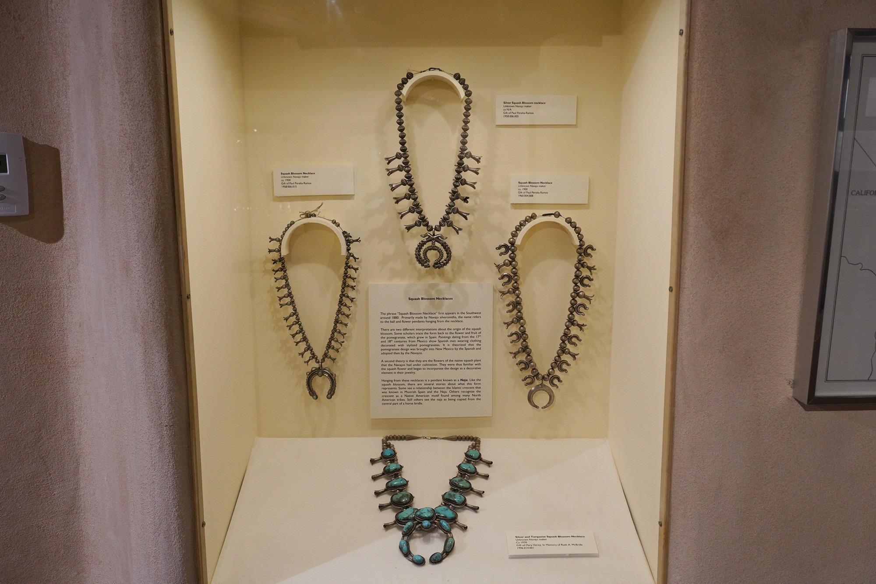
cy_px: 292
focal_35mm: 31
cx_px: 438
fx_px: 754
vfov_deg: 42.3
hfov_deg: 60.3
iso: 3200
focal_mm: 31
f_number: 8
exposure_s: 1/100
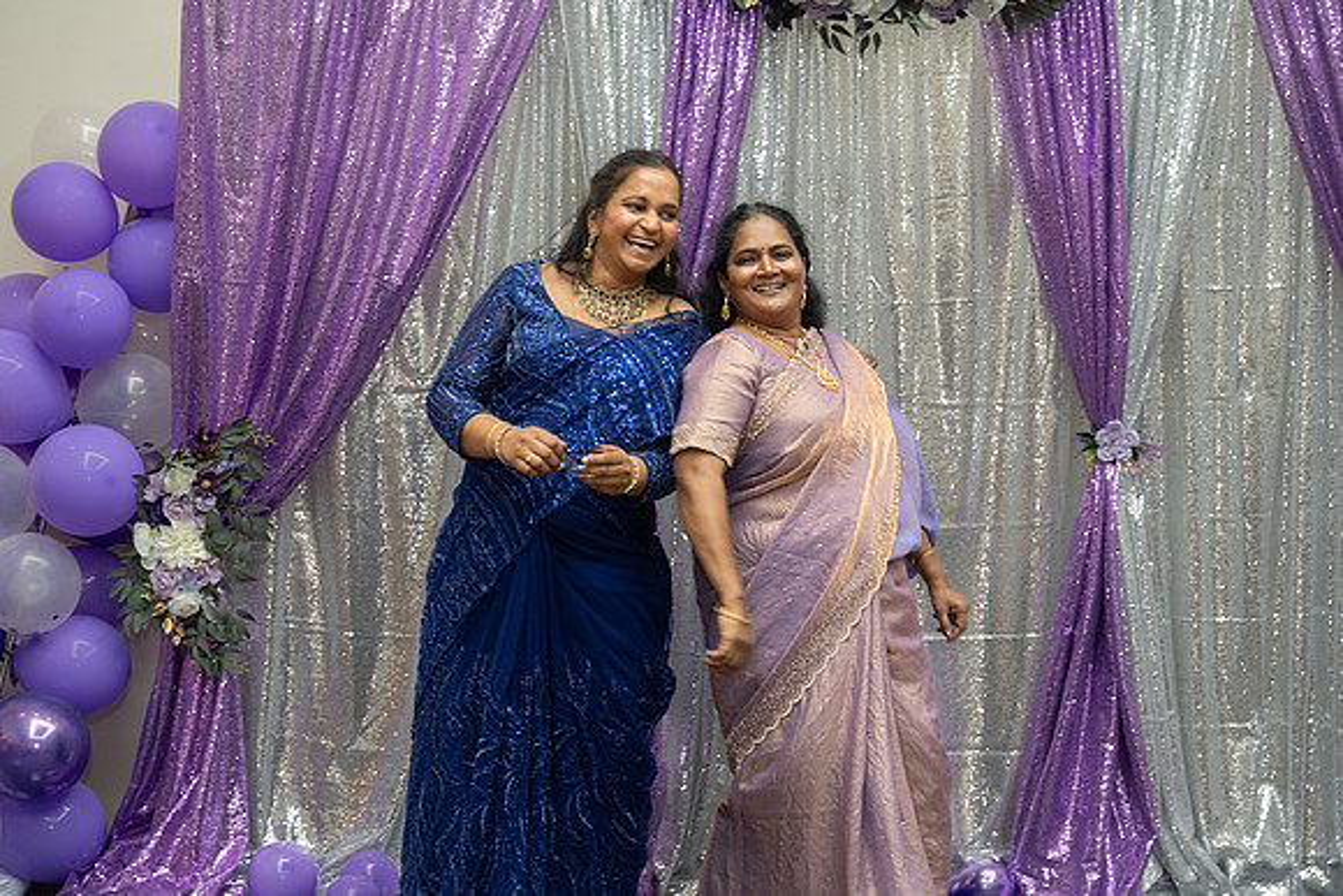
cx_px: 672
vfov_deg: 23.6
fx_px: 2141
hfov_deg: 34.8
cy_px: 448
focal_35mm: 57
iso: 1000
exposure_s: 1/160
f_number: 4.5
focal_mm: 57
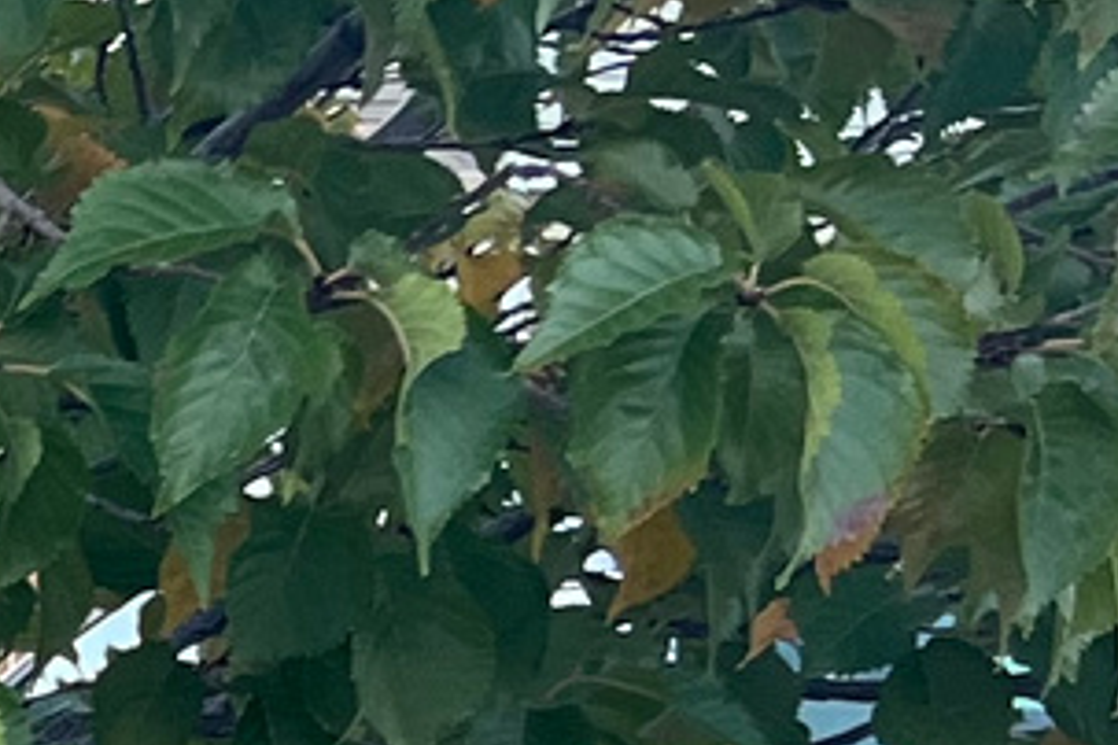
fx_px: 5683
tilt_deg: -6.6
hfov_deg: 9.2
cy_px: 1206
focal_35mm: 183
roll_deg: -0.7
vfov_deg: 7.3
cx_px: -2118
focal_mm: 5.1
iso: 100
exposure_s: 1/121
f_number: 1.6
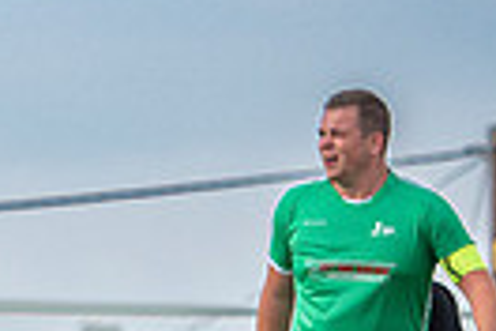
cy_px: 134
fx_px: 11352
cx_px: -492
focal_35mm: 824
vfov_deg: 1.7
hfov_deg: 2.5
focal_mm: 125
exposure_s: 1/8000
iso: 320
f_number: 2.8
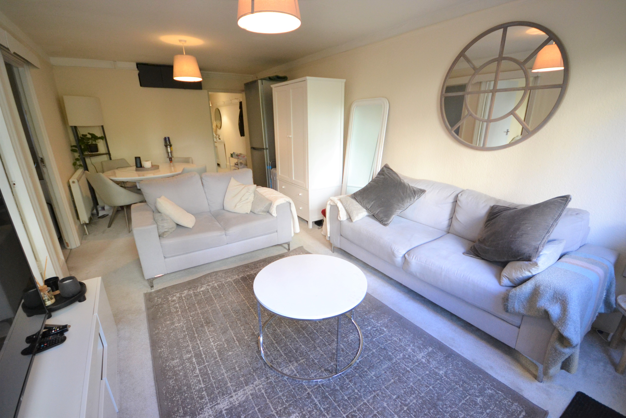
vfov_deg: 77.3
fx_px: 261
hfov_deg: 100.4
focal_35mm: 15
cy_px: 209
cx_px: 313
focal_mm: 10
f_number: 4
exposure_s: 1/60
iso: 1400
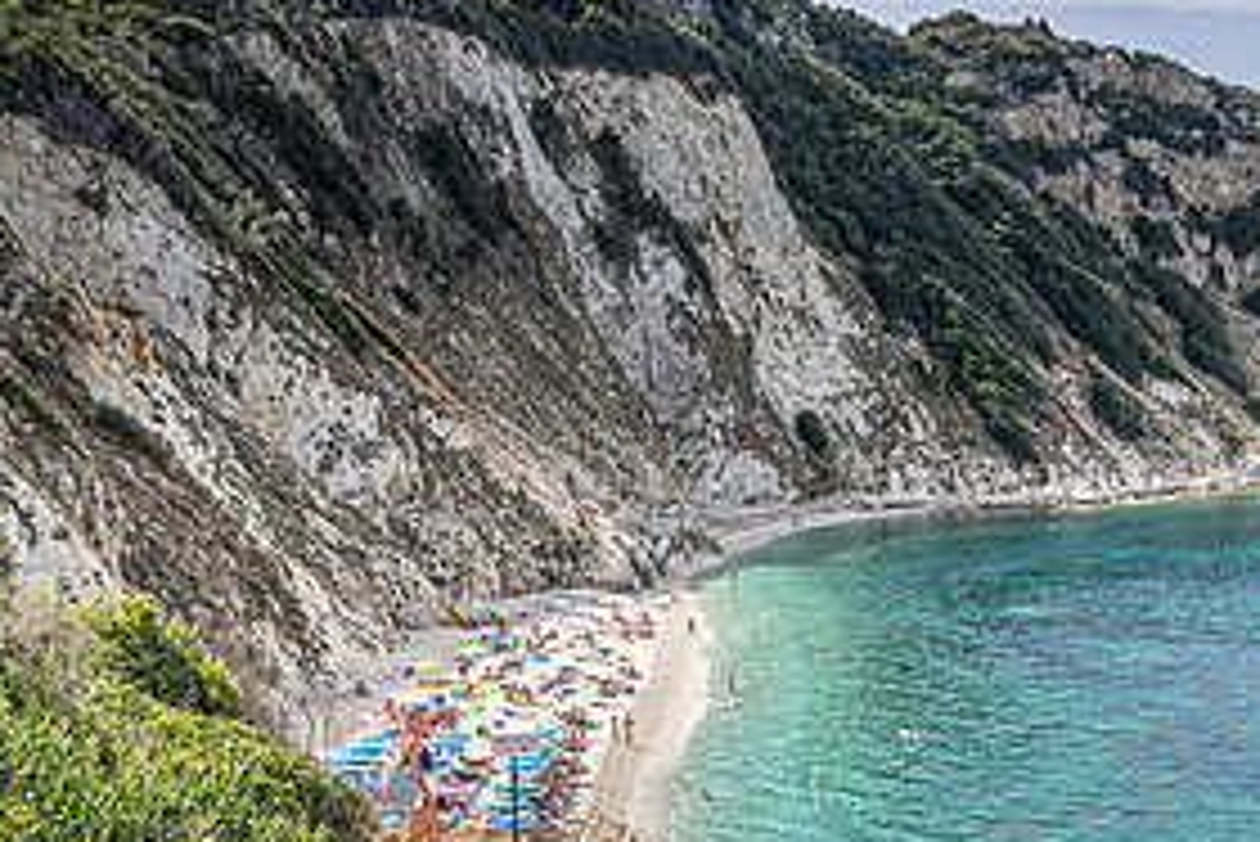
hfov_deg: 32.4
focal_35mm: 58
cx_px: 1184
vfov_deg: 22.9
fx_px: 2031
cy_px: 727
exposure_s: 1/320
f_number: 8
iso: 100
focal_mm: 28
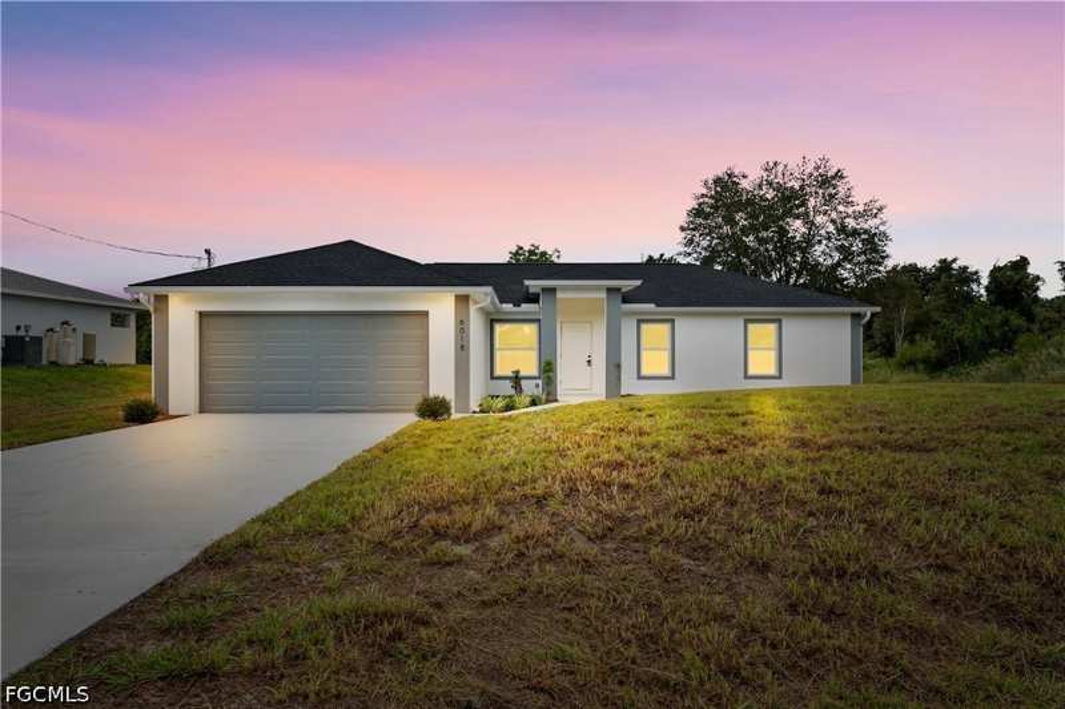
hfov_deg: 73.8
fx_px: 710
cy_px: 354
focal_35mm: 24
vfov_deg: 53.1
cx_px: 532
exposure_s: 1/50
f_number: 9
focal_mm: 24
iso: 200
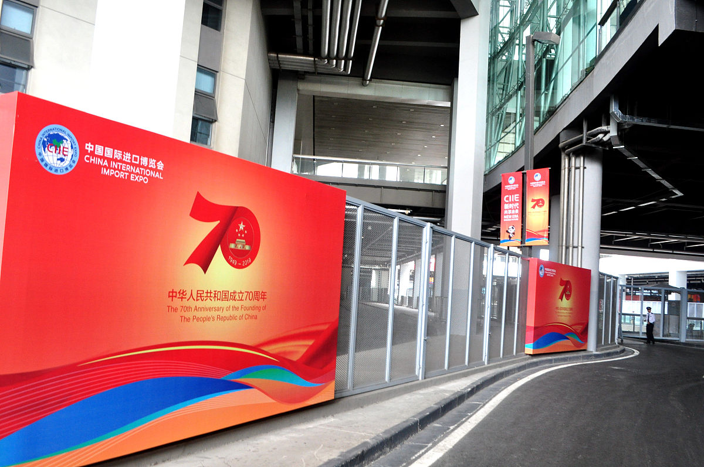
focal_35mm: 30
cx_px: 352
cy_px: 234
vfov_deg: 43.5
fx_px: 586
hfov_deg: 62.0
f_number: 8
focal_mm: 20
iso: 800
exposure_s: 1/50
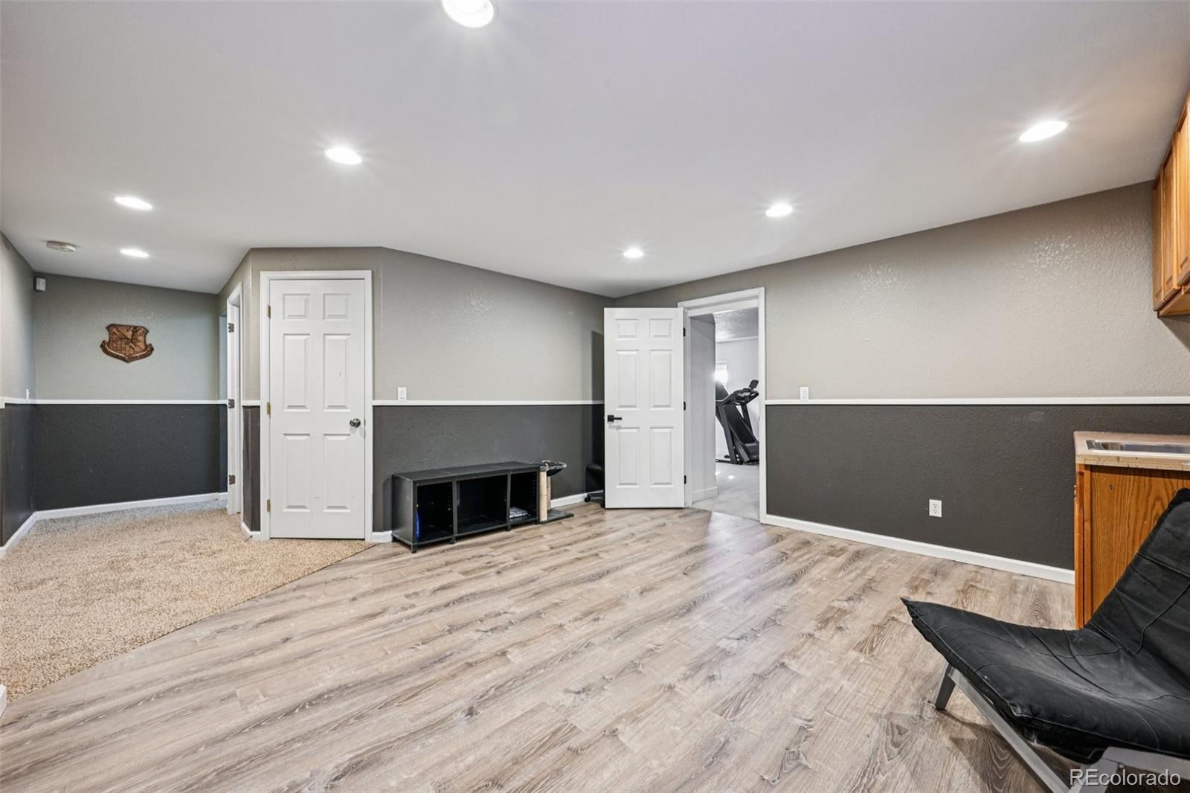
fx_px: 463
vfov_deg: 81.2
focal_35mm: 14
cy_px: 396
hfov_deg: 104.3
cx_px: 595
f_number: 11
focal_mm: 14
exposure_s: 1/4
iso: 400
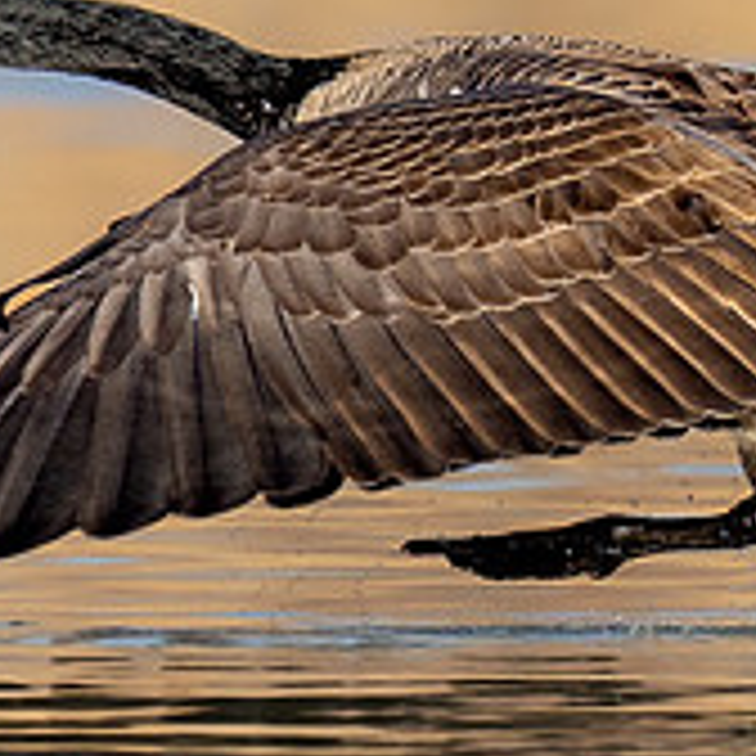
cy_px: 123
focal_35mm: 2458
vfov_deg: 0.7
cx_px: 199
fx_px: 60734
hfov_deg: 0.7
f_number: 8
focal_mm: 470
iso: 800
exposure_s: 1/2500
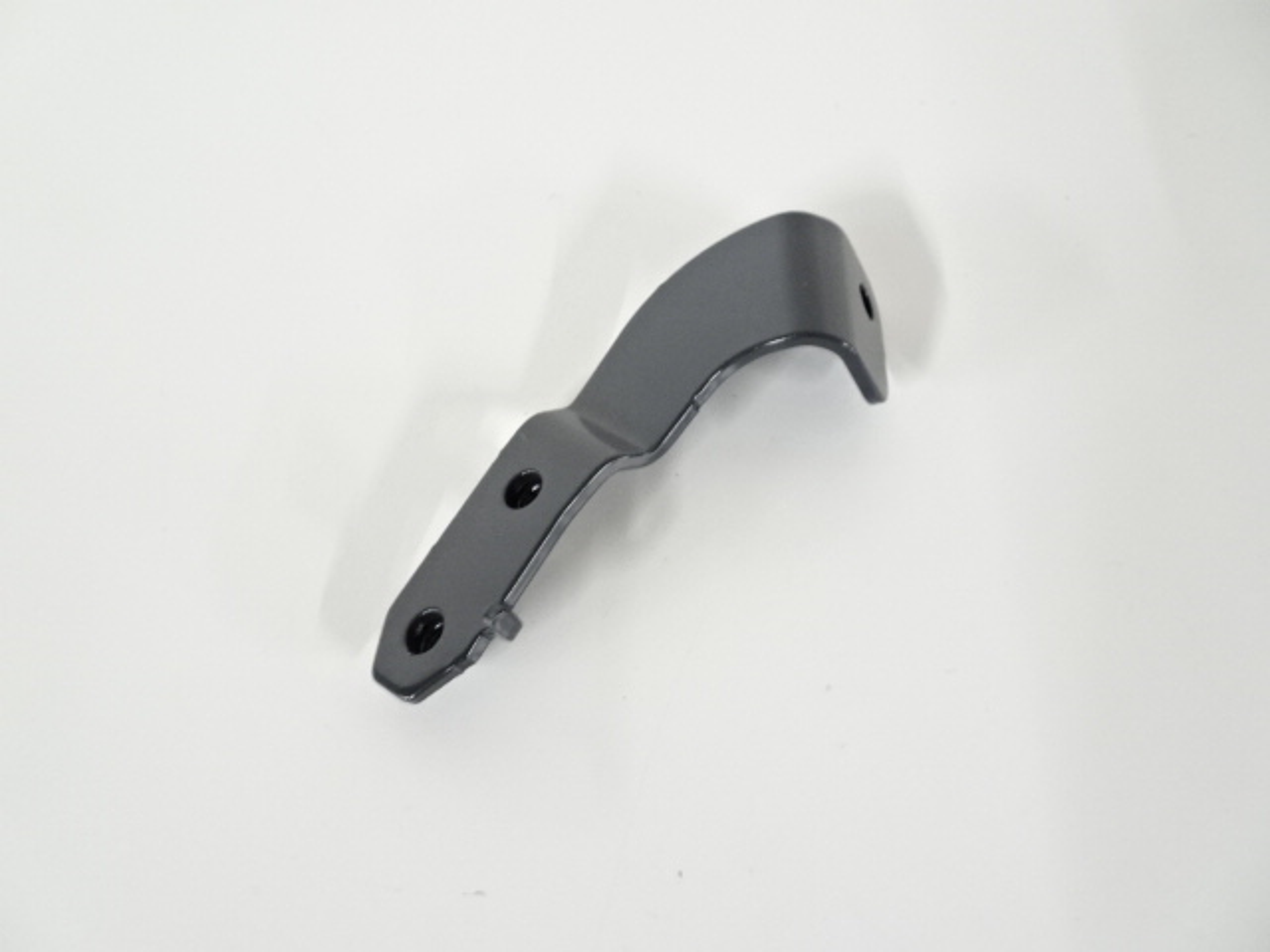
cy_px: 476
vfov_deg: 56.8
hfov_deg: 71.6
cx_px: 635
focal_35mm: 24
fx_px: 881
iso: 800
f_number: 3.5
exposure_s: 1/10
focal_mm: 4.1
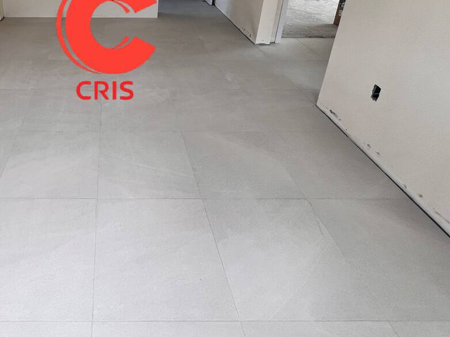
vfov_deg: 50.7
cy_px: 37
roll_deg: +1.1
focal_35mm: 24
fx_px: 312
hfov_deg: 66.9
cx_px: 110
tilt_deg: -23.2
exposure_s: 1/99
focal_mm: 1.57
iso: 40
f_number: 1.8
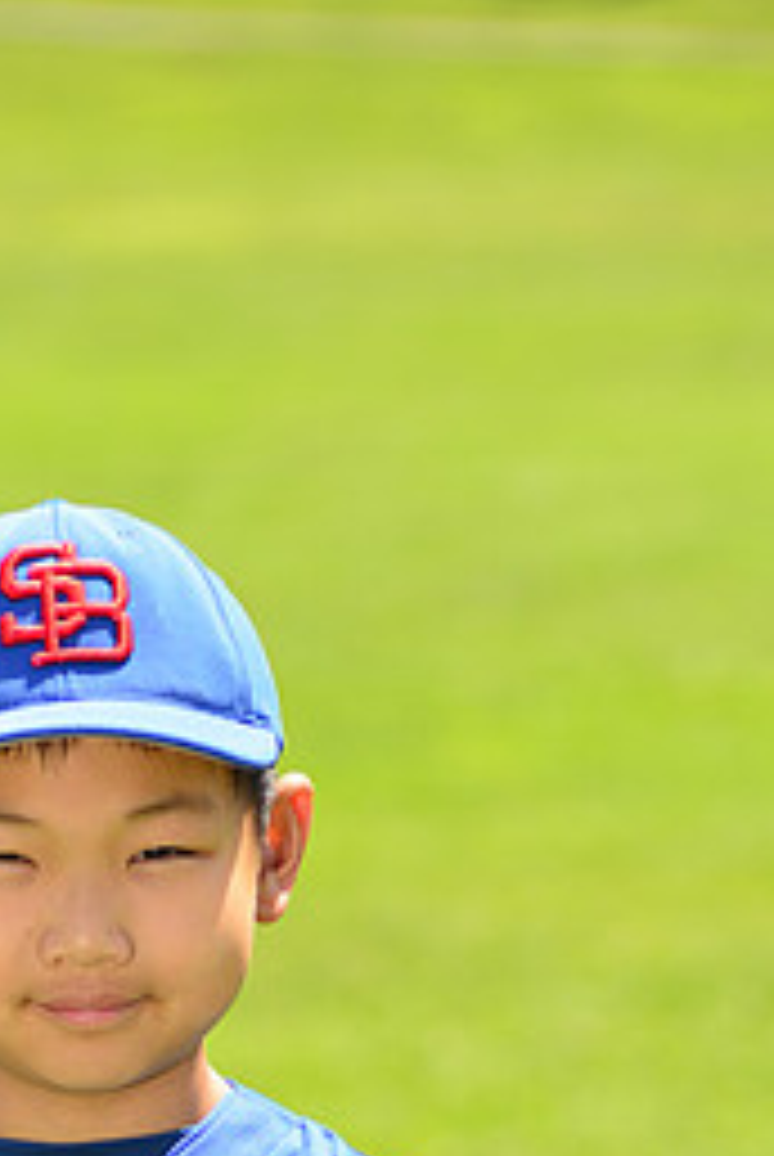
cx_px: 182
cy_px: 1291
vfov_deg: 7.3
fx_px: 9069
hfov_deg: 4.9
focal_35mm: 282
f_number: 5
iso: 100
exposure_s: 1/250
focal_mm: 125
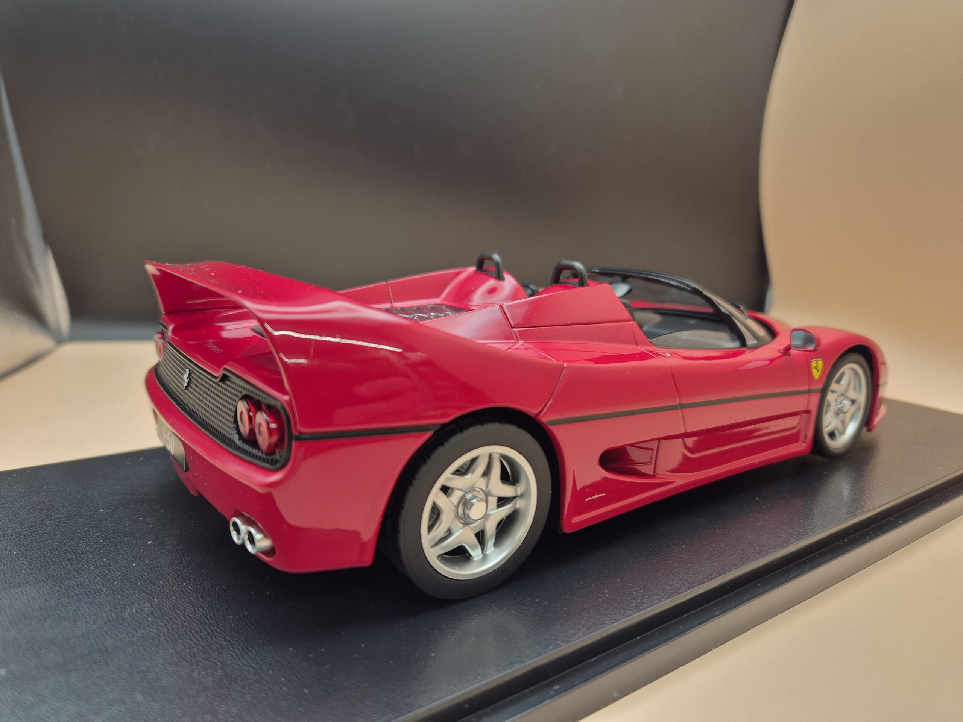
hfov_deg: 73.9
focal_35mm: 23
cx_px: 482
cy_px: 361
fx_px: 640
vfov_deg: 58.9
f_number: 1.8
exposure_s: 1/96
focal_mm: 5.4
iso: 80
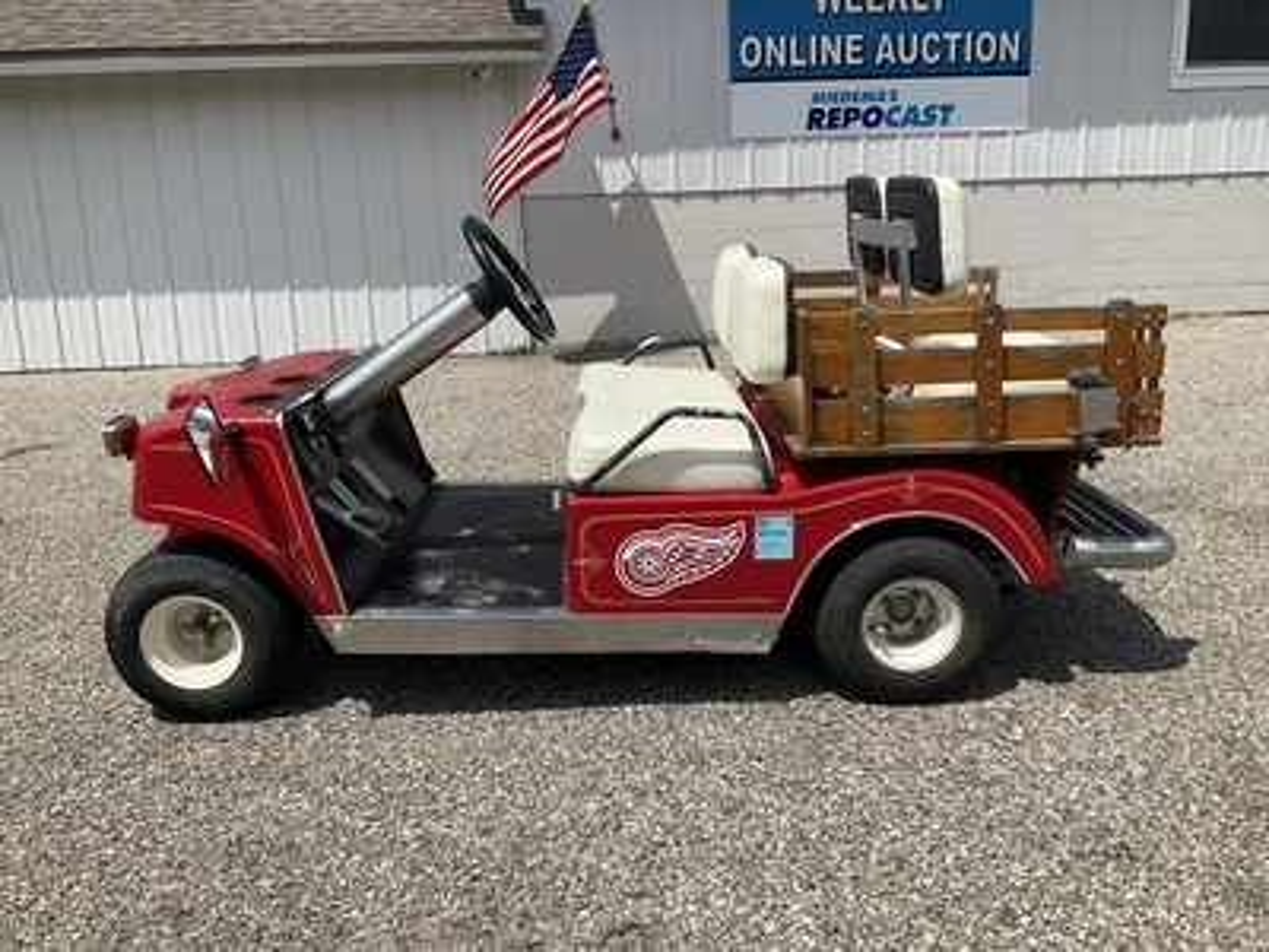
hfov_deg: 61.7
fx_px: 1063
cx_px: 634
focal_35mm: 29
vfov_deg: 48.2
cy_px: 476
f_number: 1.8
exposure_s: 1/3322
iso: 25
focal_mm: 3
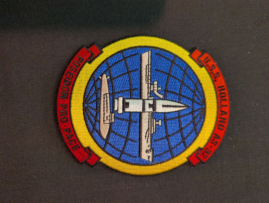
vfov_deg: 56.9
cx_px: 134
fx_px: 187
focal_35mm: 24
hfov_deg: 71.5
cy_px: 102
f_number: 1.68
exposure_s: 1/120
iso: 709
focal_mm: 6.9
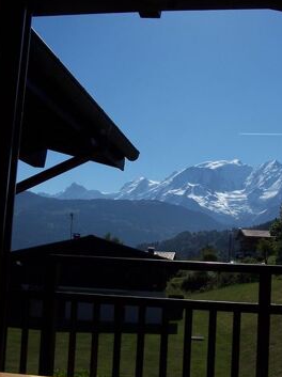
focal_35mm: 46
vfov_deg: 41.2
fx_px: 501
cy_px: 203
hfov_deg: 31.4
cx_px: 166
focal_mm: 6.3
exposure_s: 1/1000
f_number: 5.6
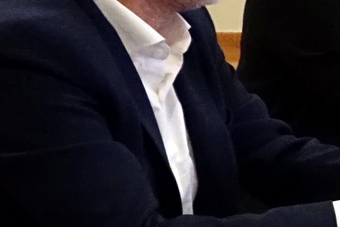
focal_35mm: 178
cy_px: 132
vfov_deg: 7.7
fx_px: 1681
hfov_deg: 9.2
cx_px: 1021
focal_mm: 10.18
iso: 3200
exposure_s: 1/250
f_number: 2.8
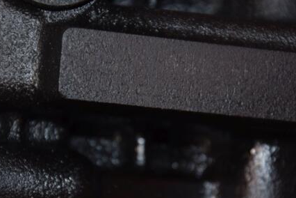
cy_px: 123
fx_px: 1823
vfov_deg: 6.2
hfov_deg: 9.3
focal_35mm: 222
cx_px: 142
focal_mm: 105
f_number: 5.6
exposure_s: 1/60
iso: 800
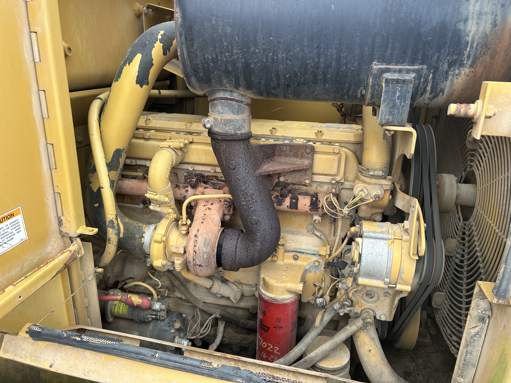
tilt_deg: -21.0
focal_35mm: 26
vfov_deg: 53.1
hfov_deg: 67.3
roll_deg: -0.8
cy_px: 192
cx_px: 256
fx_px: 384
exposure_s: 1/266
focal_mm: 5.7
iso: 40
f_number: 1.5
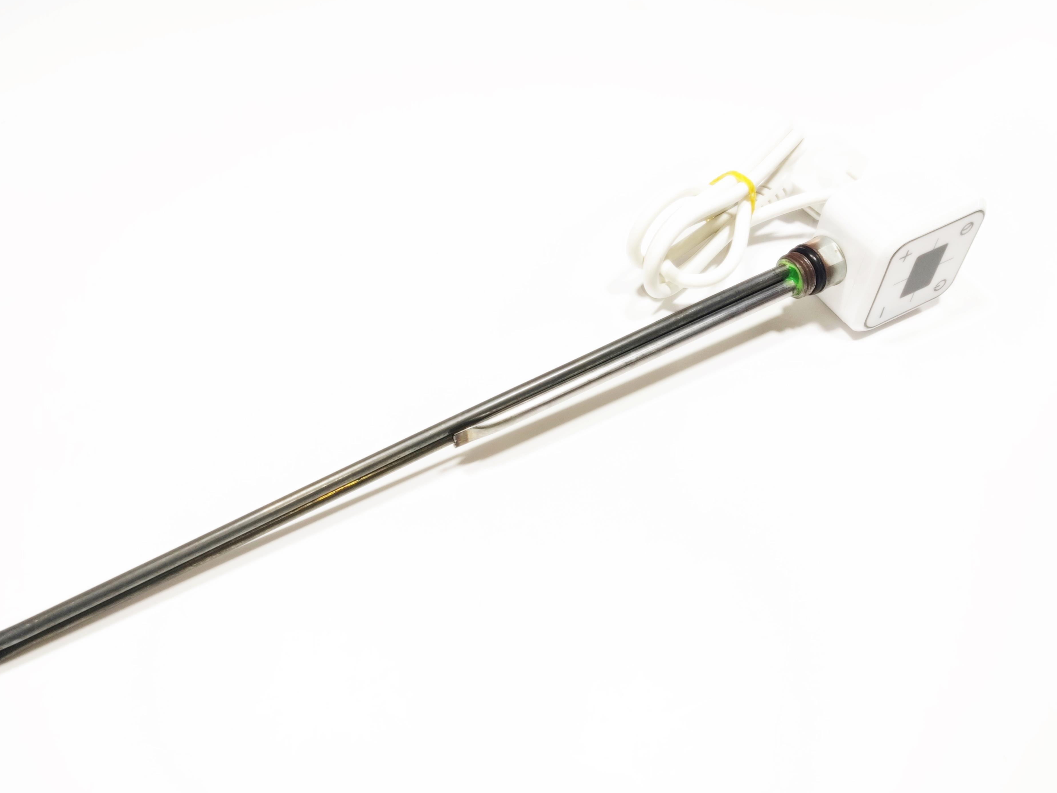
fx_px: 855
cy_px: 405
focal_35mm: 28
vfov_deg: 49.7
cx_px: 488
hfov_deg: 63.4
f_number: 1.79
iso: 201
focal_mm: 4.74
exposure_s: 1/50
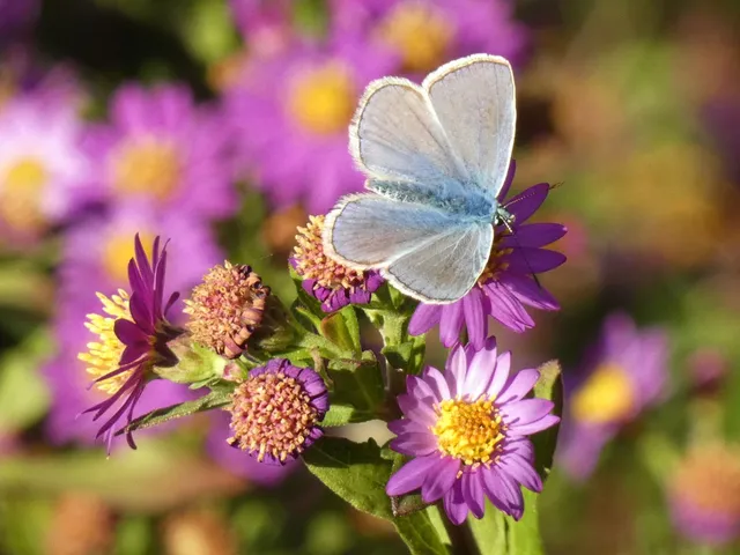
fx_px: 6819
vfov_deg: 4.7
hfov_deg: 6.2
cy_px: 278
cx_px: 370
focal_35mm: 319
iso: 400
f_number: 5.6
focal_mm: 57.2
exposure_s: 1/250
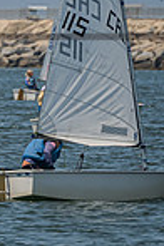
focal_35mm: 1259
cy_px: 145
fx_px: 8602
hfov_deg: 1.1
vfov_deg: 1.6
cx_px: -269
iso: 320
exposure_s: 1/1600
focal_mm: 260
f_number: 8
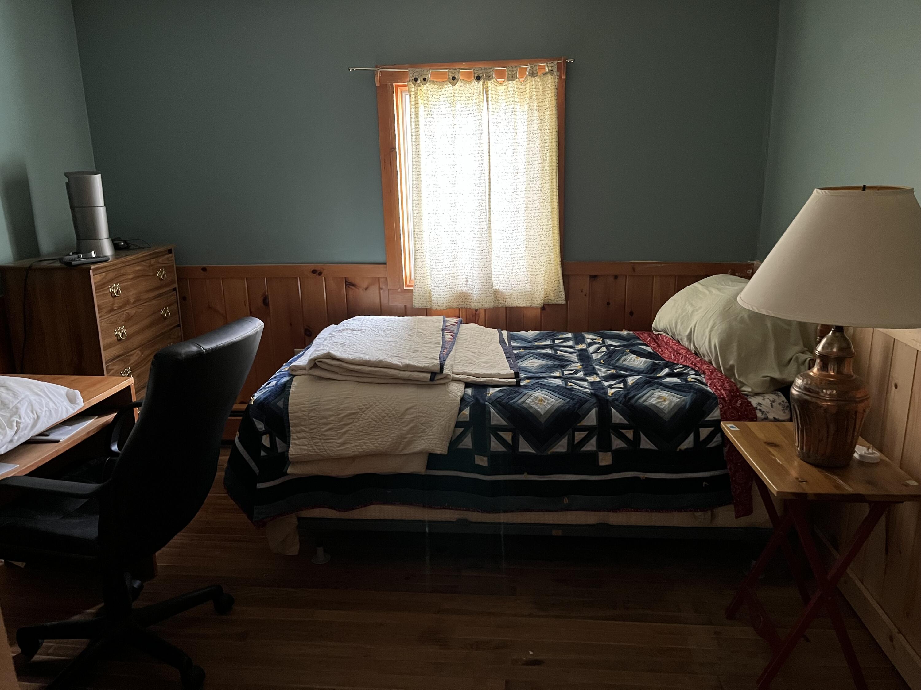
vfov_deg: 53.1
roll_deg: +2.1
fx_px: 692
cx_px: 460
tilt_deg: -14.9
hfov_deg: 67.3
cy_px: 345
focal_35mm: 26
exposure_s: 1/40
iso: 640
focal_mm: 5.1
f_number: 1.6
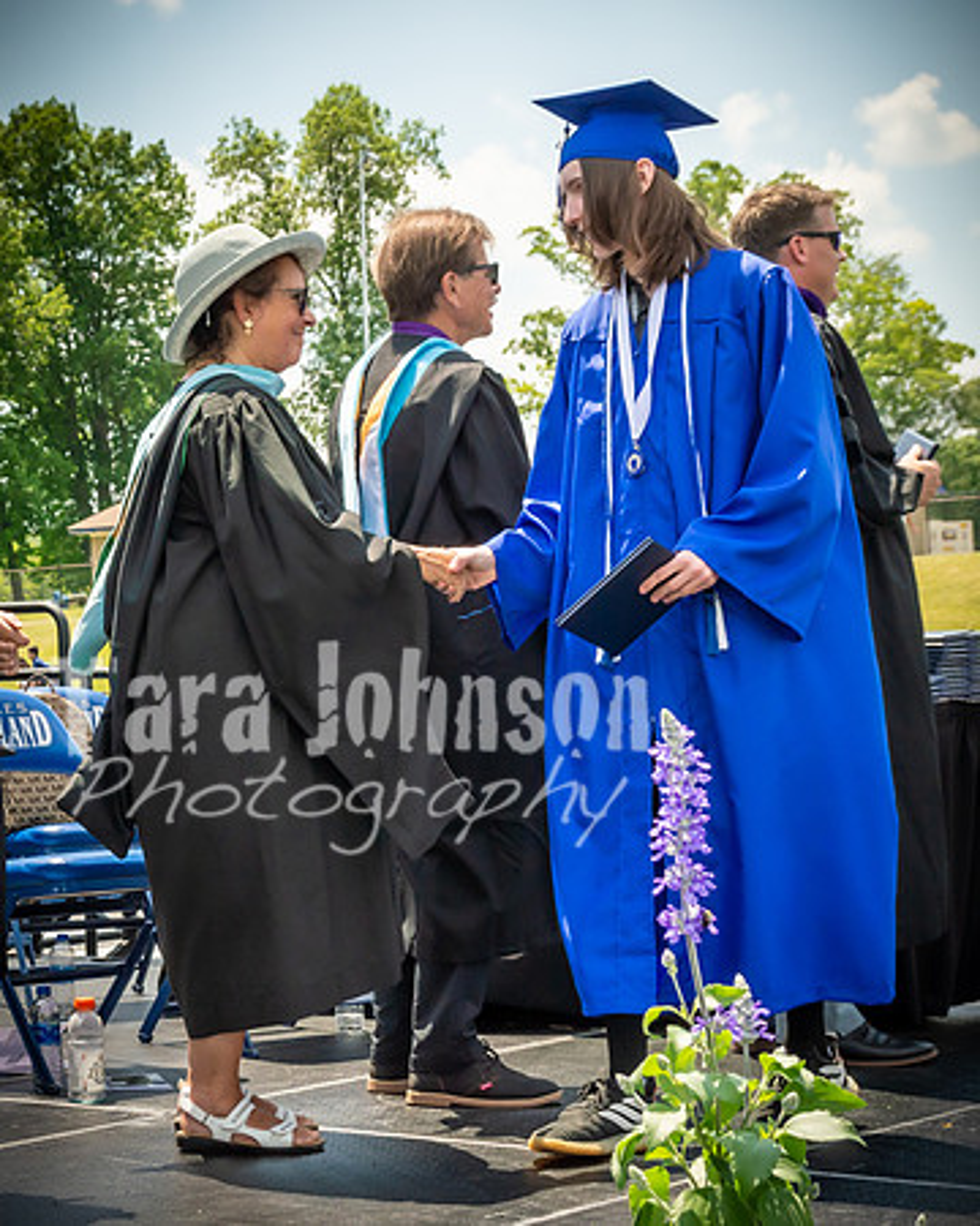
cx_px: 180
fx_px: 3109
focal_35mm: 86
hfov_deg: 17.7
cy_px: 613
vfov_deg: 22.3
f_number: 7.1
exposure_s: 1/800
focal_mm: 32
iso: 200
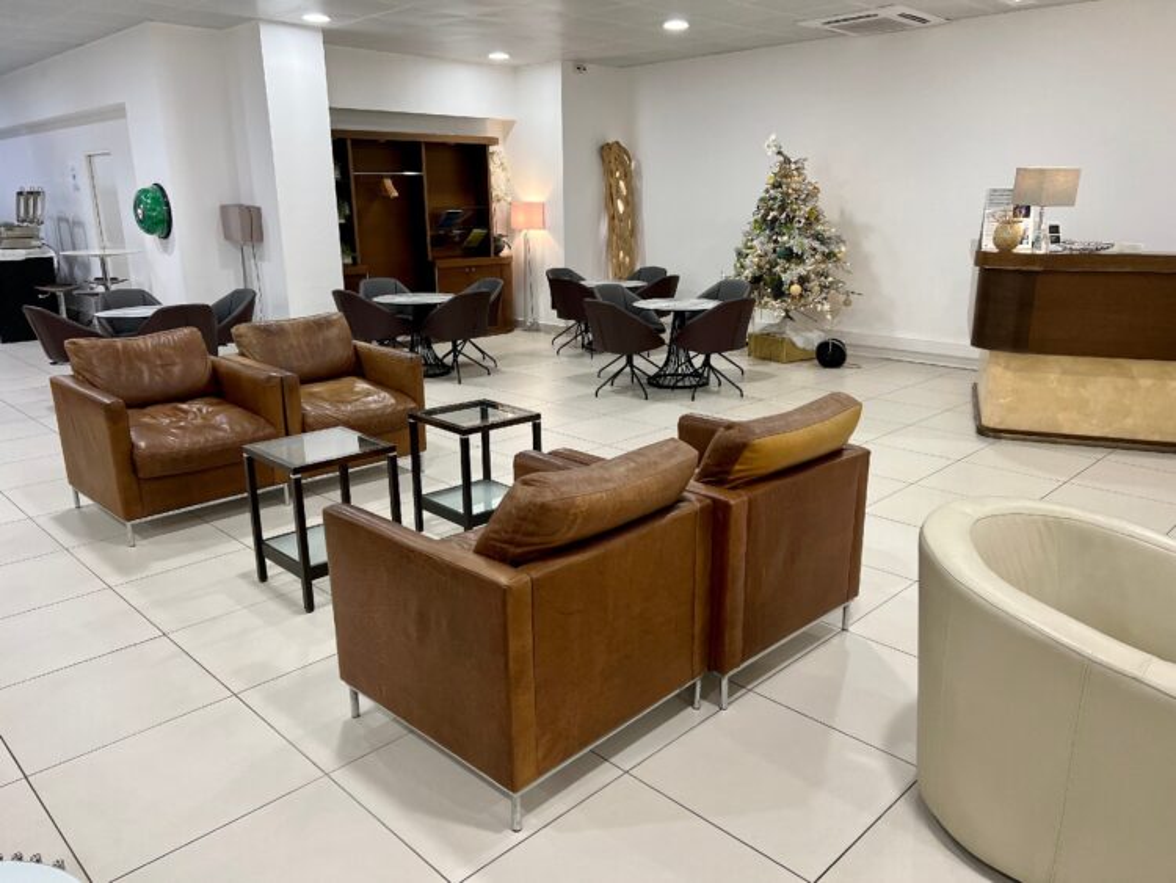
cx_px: 588
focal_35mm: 26
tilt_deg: -15.8
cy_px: 442
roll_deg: +0.2
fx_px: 884
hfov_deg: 67.3
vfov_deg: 53.1
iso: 100
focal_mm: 5.7
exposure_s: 1/100
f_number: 1.5
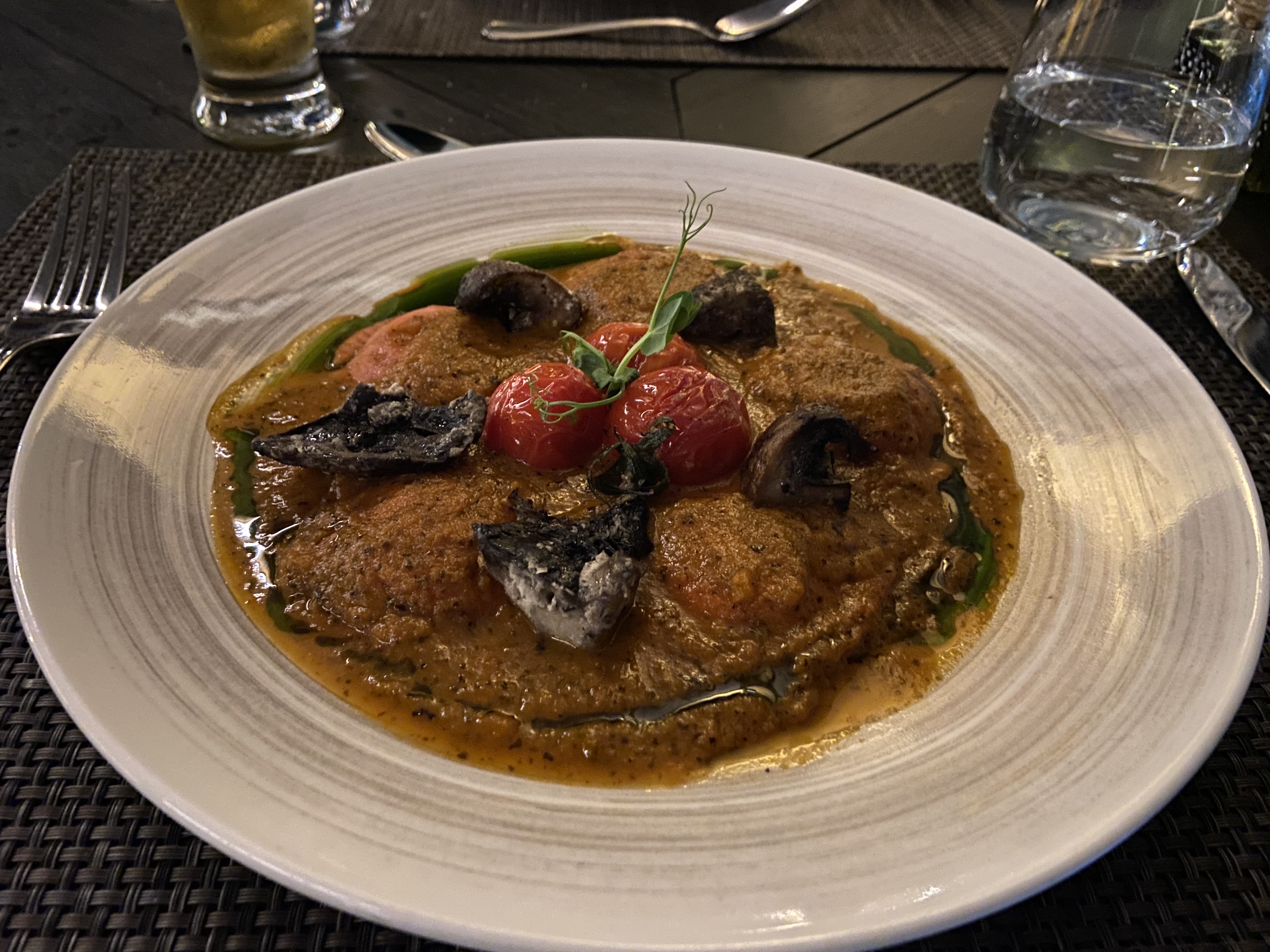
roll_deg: -2.0
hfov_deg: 67.3
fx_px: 954
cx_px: 635
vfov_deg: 53.1
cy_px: 476
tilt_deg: -41.9
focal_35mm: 26
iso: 500
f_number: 1.8
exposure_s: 1/10
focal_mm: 4.25
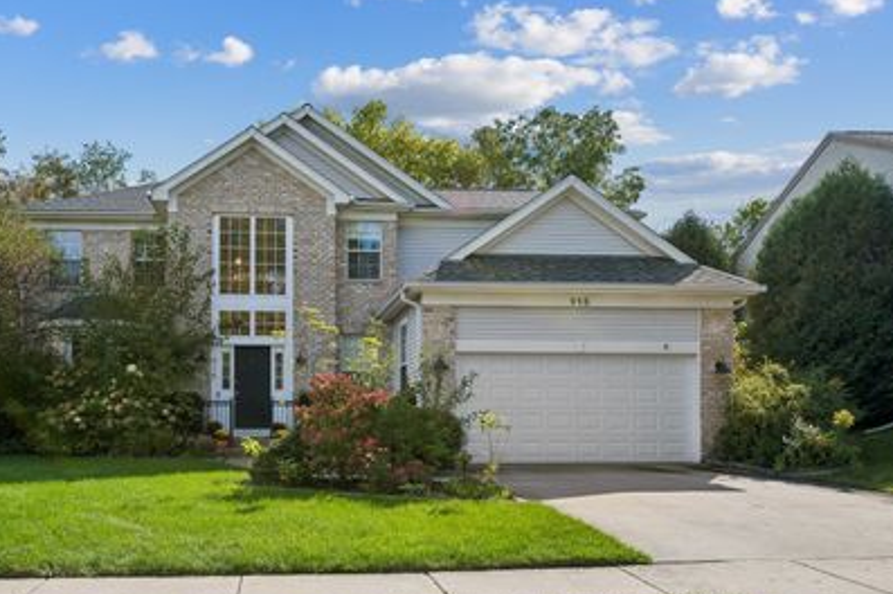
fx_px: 719
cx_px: 337
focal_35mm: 29
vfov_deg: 44.7
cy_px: 352
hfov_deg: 62.9
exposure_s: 1/500
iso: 200
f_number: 8
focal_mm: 23
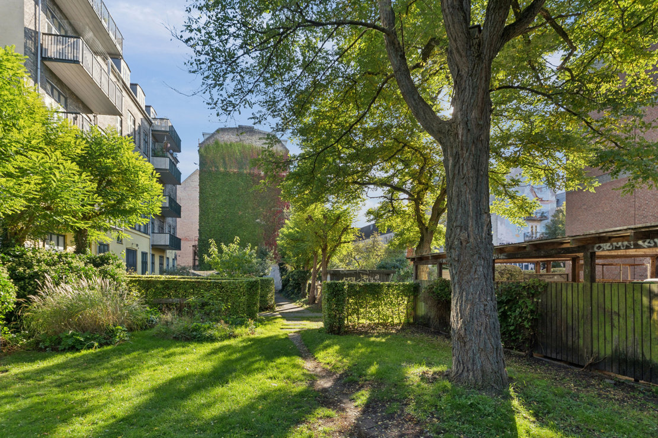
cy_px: 219
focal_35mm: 18
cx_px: 329
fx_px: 329
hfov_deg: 90.0
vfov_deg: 67.4
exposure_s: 1/125
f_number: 8
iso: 200
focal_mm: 12
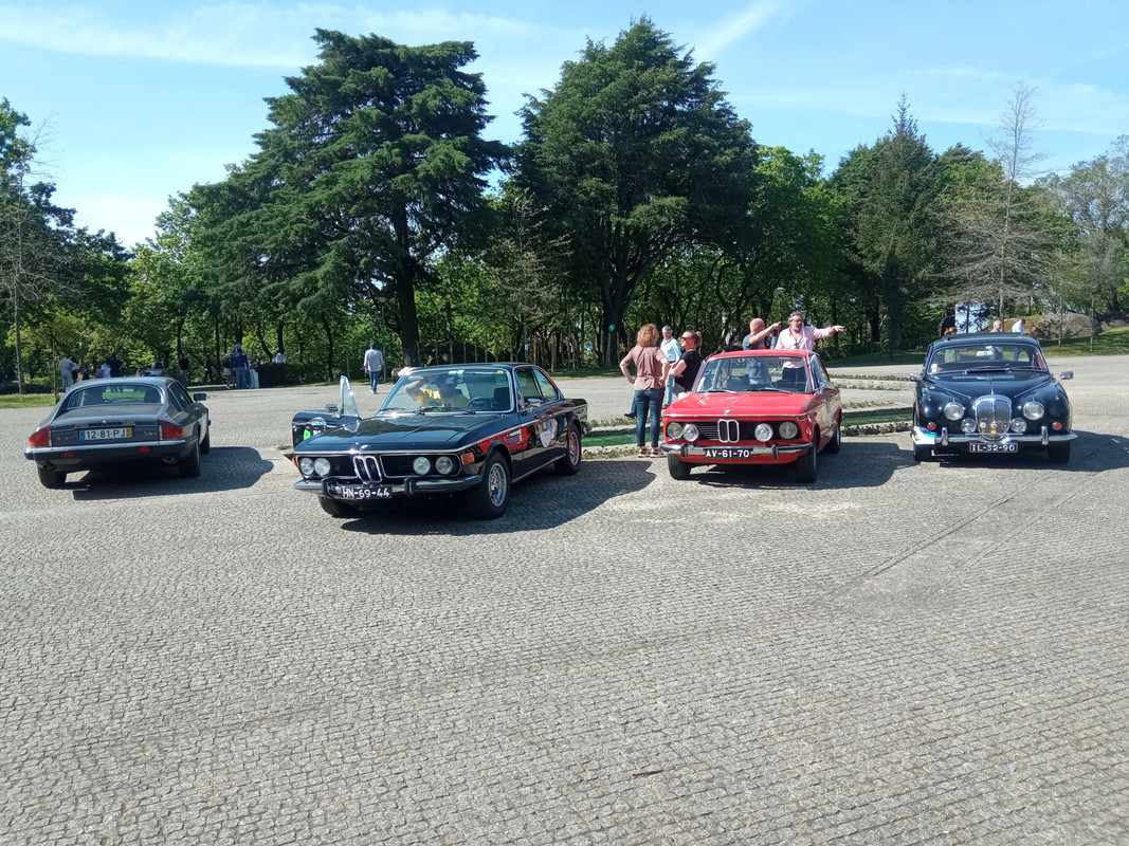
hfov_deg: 65.3
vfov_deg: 51.3
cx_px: 564
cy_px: 423
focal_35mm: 27
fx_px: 881
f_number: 2.2
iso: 118
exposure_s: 1/643
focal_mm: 3.79
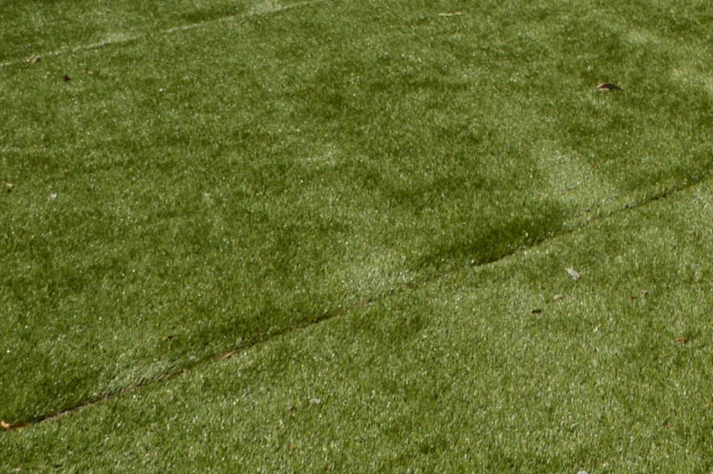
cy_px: -349
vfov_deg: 18.9
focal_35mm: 57
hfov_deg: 30.7
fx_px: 1128
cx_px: 816
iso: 100
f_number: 10
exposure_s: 1/200
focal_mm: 10
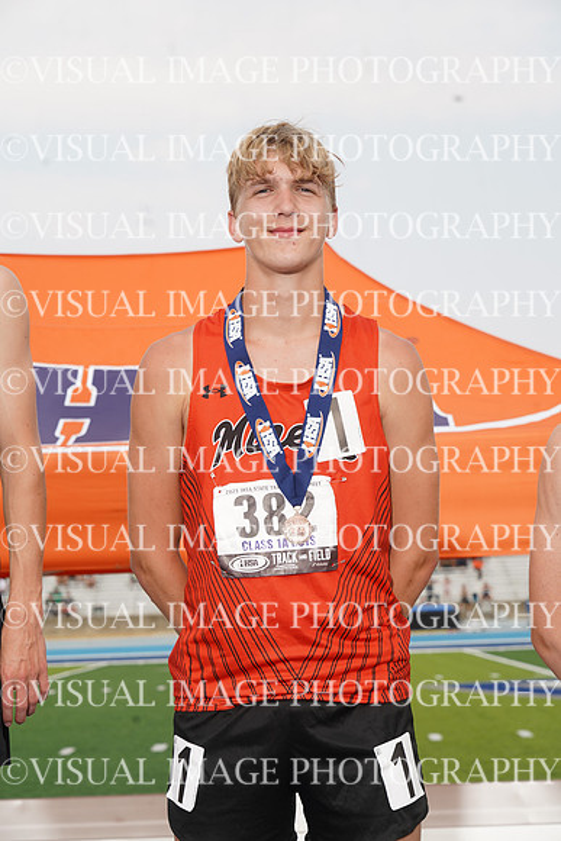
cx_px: 280
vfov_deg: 25.4
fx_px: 1869
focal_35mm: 80
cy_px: 420
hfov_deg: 17.1
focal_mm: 80
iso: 100
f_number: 8
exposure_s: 1/160
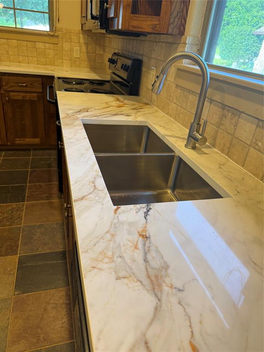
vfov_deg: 71.6
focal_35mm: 24
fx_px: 244
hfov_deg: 56.8
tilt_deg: -27.1
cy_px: 176
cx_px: 132
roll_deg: -7.0
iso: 160
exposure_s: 1/120
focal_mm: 6.76
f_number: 1.78
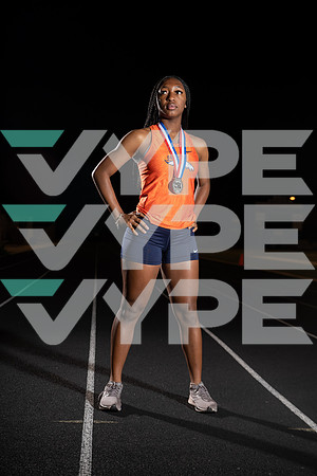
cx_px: 158
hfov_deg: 26.0
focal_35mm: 52
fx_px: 687
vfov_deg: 38.2
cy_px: 238
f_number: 4
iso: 250
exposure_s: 1/250
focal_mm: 52
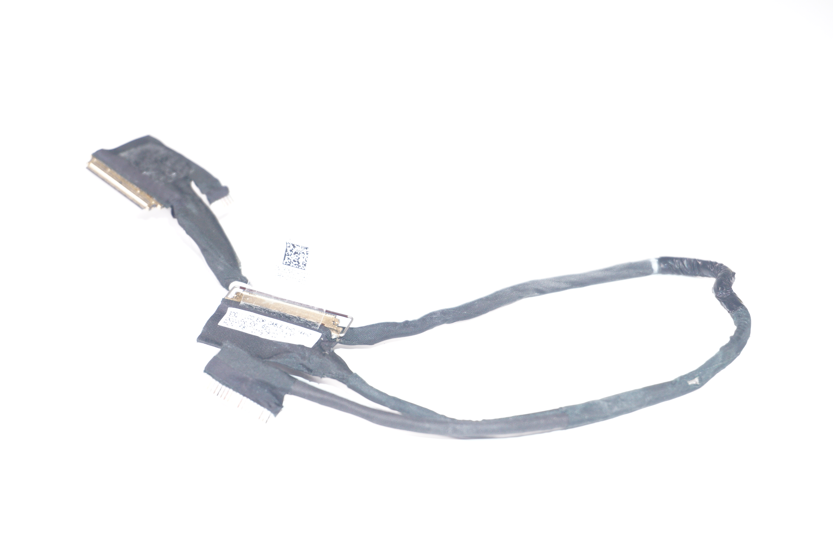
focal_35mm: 66
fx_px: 1526
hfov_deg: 30.5
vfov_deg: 20.6
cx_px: 416
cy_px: 277
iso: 800
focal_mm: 44
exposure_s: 1/160
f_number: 5.6
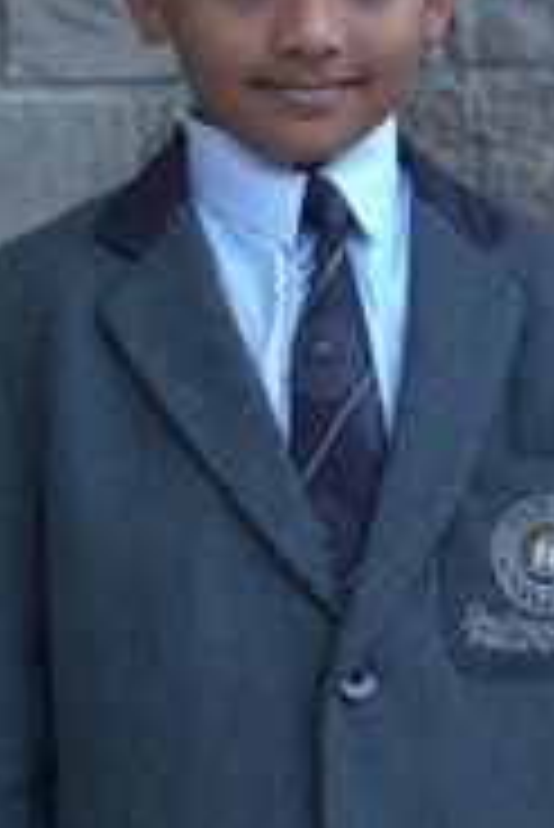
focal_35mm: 119
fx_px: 2742
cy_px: 306
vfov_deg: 17.2
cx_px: 263
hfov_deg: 11.5
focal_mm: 49
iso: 250
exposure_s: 1/100
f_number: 4.5
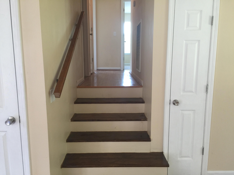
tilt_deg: -8.2
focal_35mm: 29
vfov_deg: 48.2
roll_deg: -0.4
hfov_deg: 61.7
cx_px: 117
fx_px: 196
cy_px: 88
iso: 40
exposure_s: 1/15
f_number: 2.2
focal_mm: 4.15
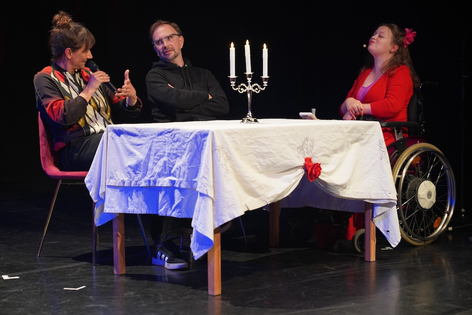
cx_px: 236
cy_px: 158
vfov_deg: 19.5
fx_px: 918
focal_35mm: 70
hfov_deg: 28.8
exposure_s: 1/160
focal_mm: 70
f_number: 4
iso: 1600
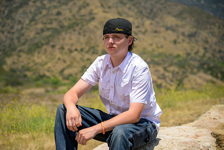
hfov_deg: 23.9
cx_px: 112
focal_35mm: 85
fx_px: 529
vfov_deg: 16.1
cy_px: 75
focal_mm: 85
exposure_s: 1/6400
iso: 640
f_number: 4
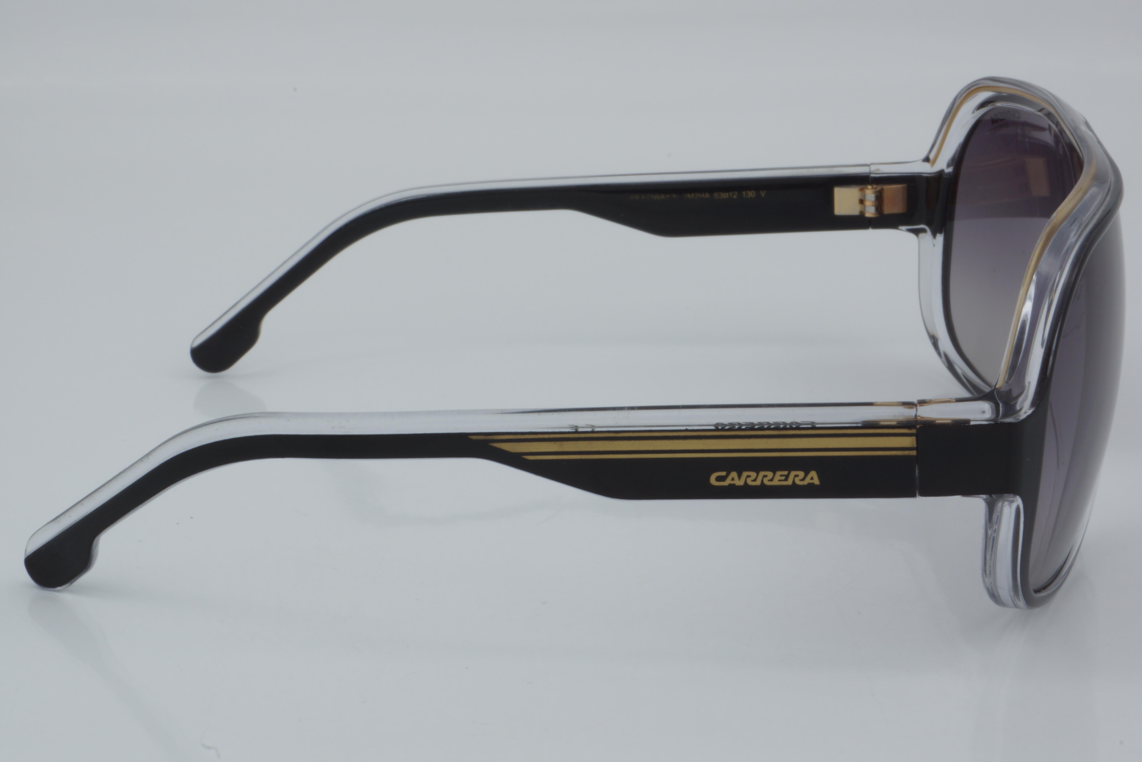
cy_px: 381
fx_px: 2379
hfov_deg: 27.0
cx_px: 571
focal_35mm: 75
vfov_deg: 18.2
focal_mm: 50
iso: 100
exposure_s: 1/4
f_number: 32
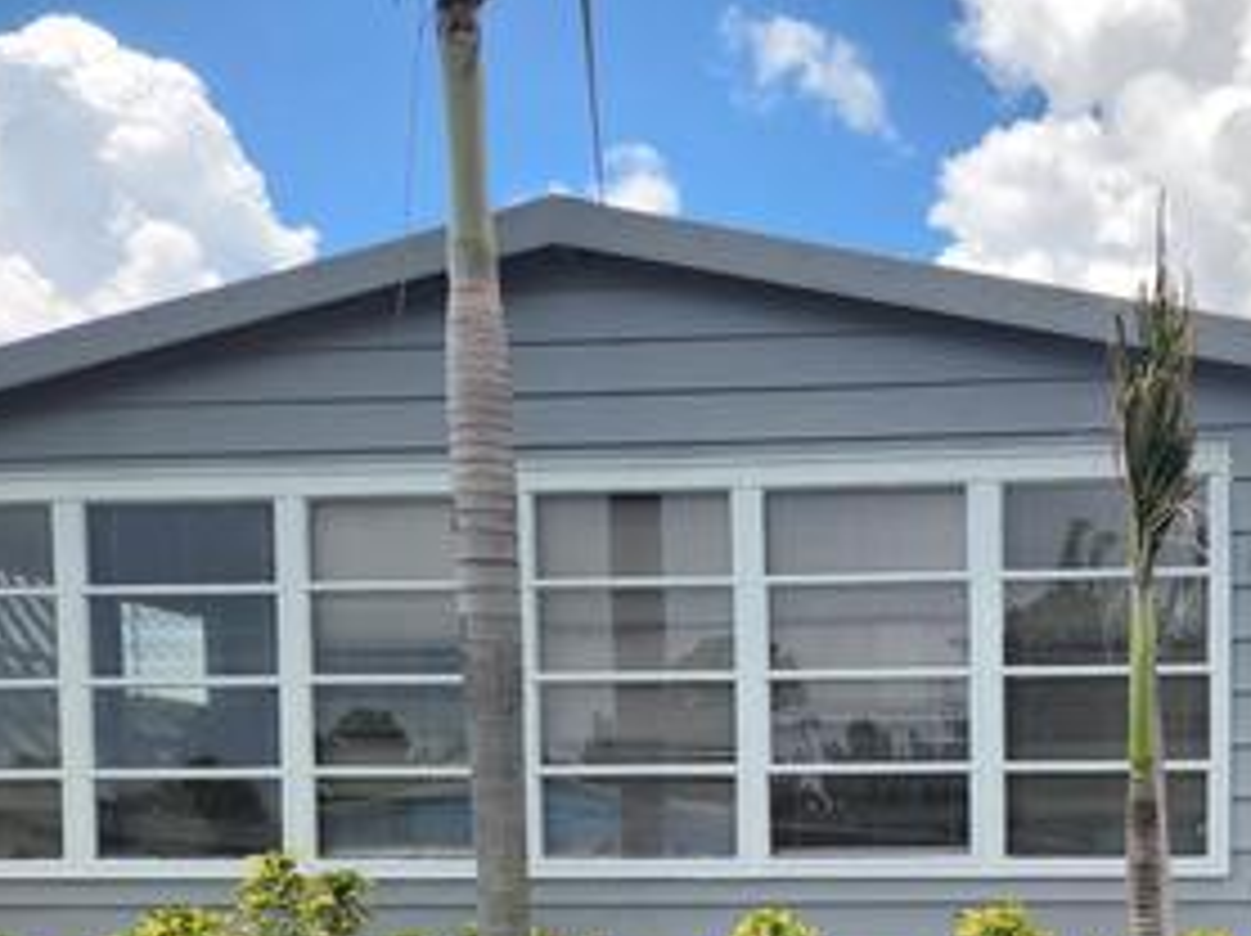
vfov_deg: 25.7
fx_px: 1914
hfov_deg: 33.6
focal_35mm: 53
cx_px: 1197
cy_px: 999
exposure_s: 1/1157
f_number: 1.8
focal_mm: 5.4
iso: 20
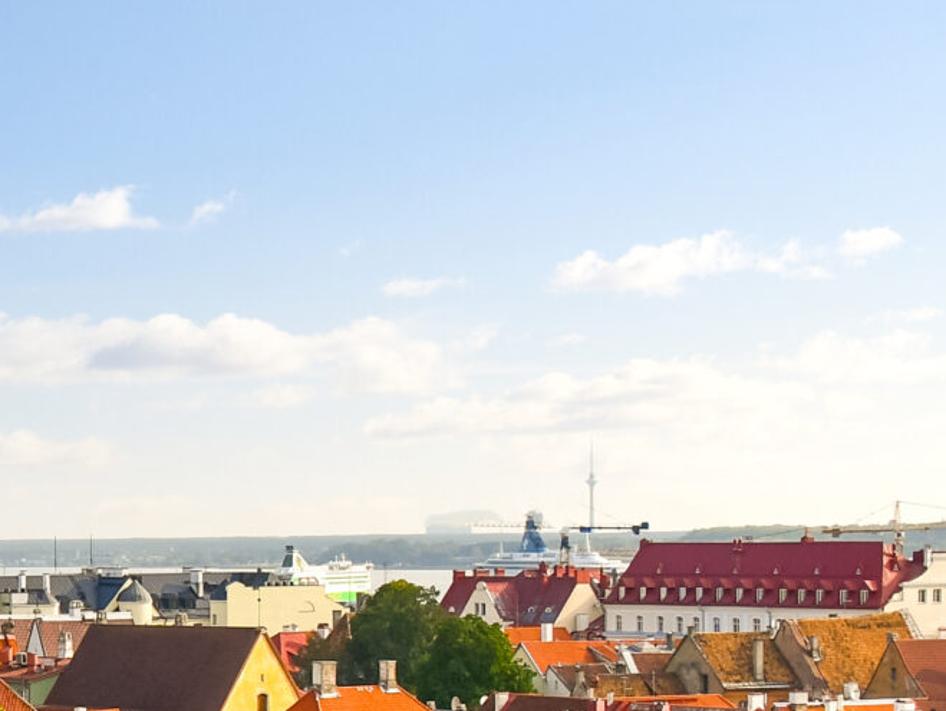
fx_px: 3062
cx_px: -465
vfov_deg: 12.7
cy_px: 969
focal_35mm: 112
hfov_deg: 16.1
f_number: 8
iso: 100
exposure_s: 1/250
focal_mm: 20
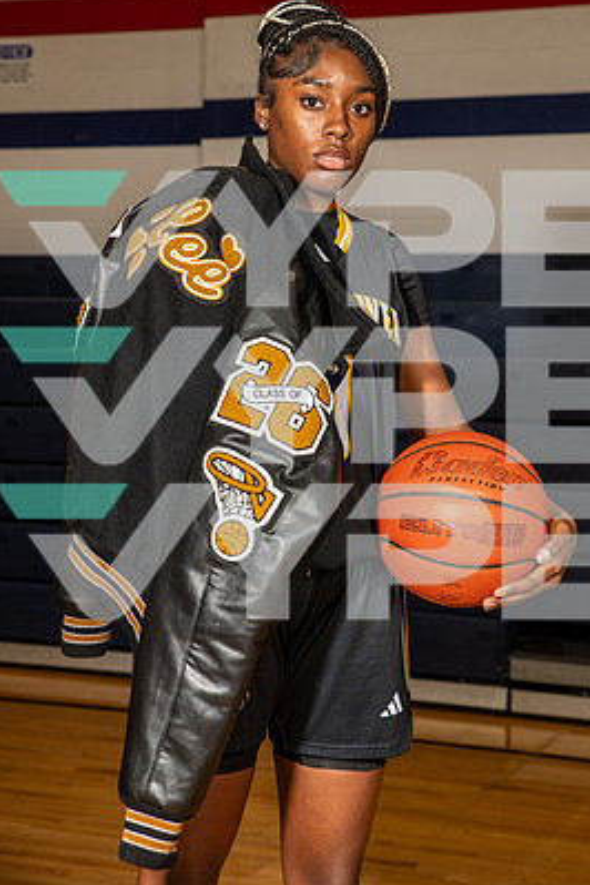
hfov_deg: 19.5
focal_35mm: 70
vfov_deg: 28.8
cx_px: 326
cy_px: 397
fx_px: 1721
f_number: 6.3
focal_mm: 62
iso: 320
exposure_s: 1/250
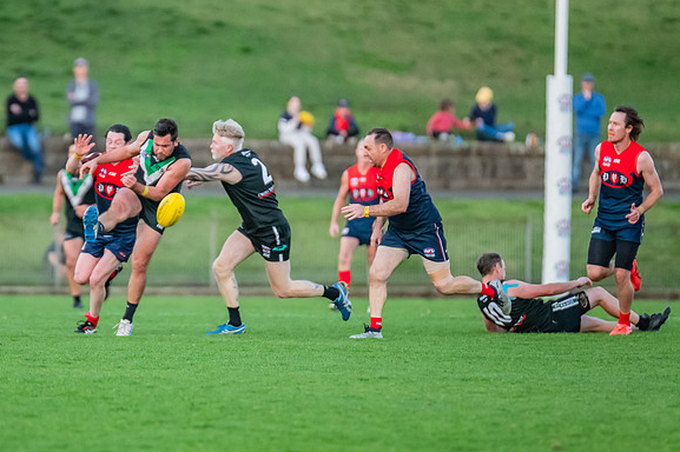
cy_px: 181
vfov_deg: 2.4
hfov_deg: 3.7
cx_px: 184
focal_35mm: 561
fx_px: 10590
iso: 3200
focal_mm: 300
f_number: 2.8
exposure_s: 1/1600
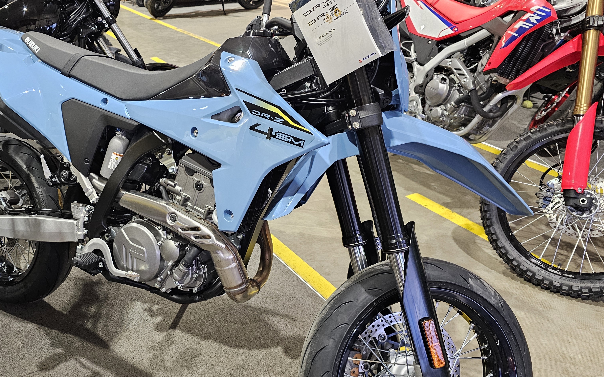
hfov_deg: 58.6
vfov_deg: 39.4
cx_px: 214
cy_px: 190
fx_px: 527
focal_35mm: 32
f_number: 1.7
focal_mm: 6.3
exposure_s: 1/120
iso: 640
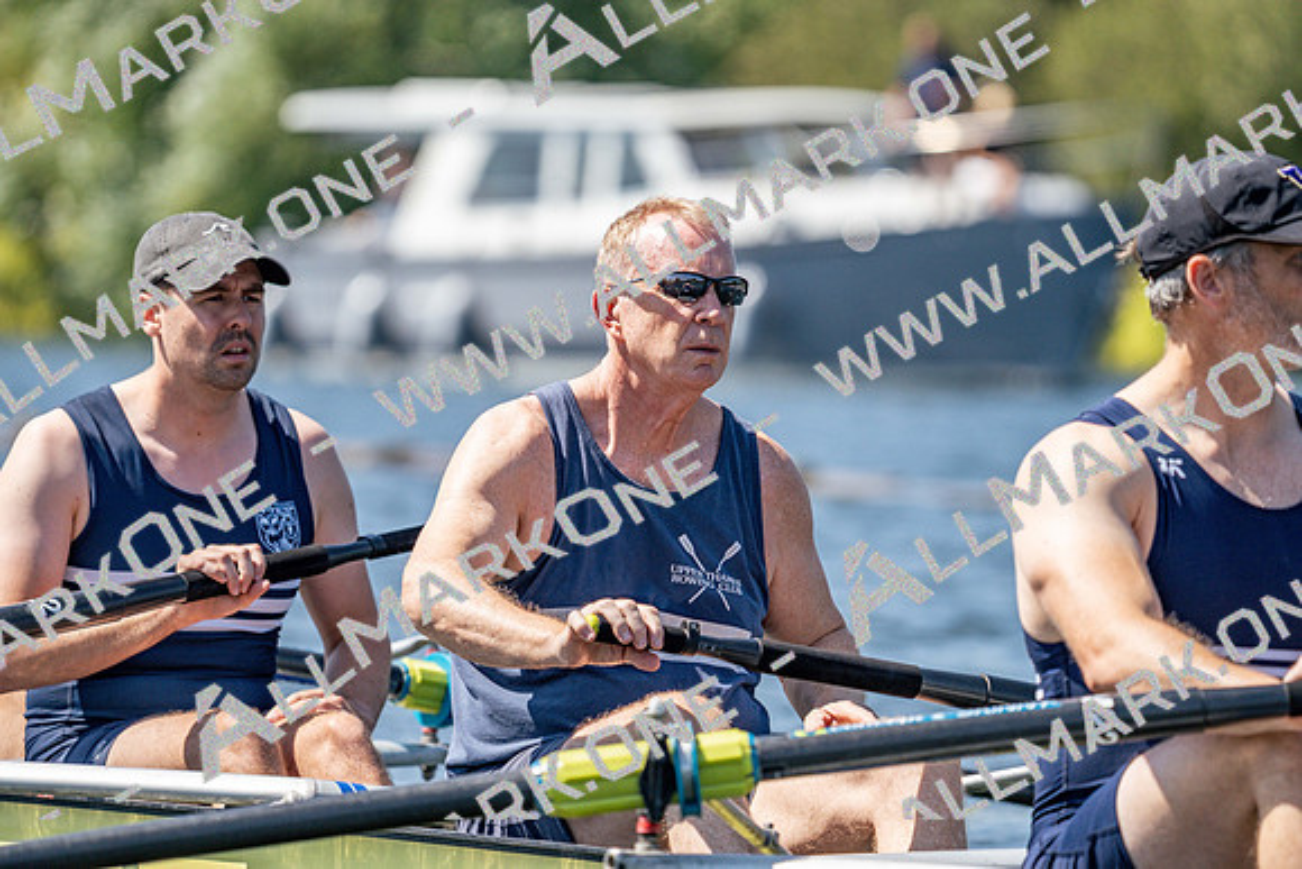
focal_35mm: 368
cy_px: 434
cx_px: 651
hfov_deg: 5.6
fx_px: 13312
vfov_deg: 3.7
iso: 400
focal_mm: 368
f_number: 6.3
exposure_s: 1/2000
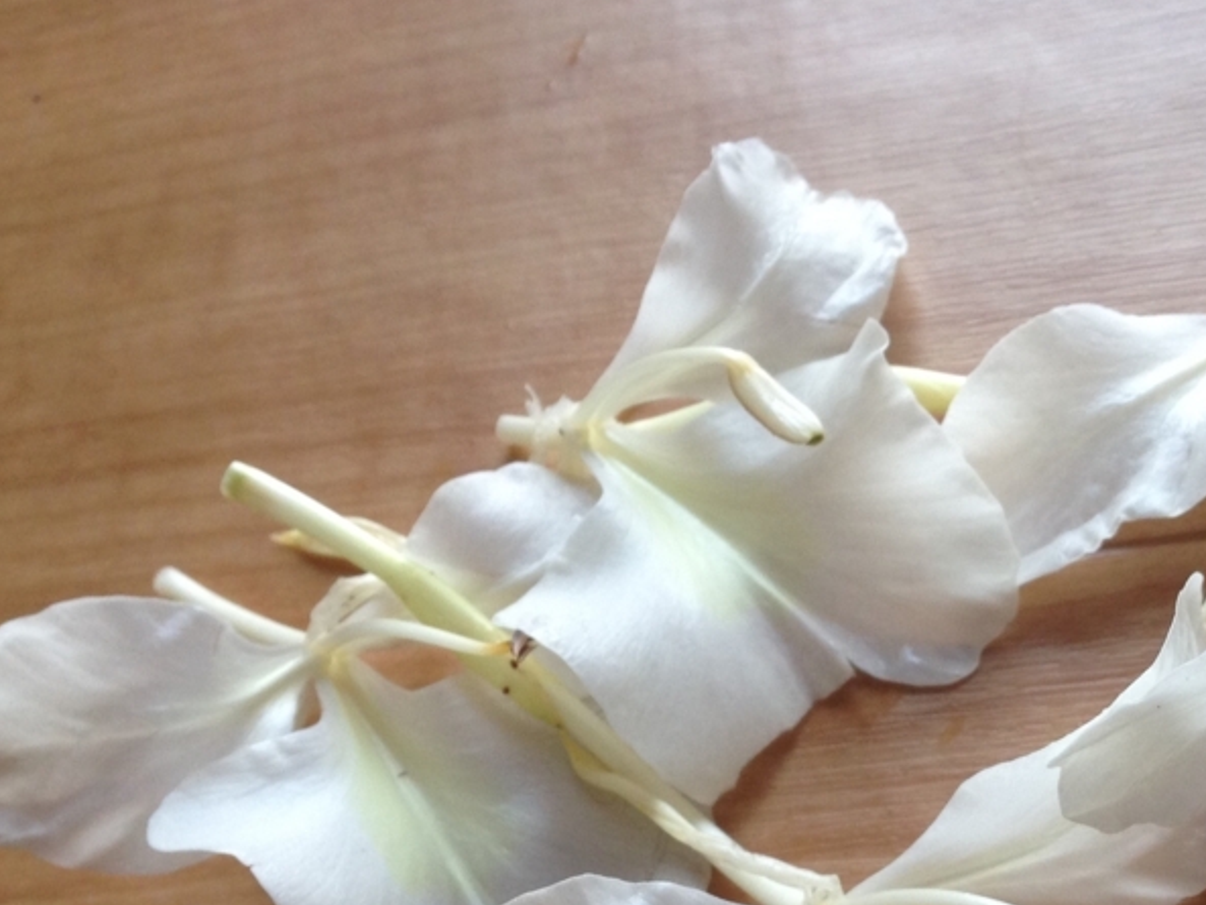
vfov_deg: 25.3
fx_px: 1986
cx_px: 858
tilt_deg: -60.9
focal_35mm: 57
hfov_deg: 33.3
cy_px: 700
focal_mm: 4.12
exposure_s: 1/120
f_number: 2.4
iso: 100
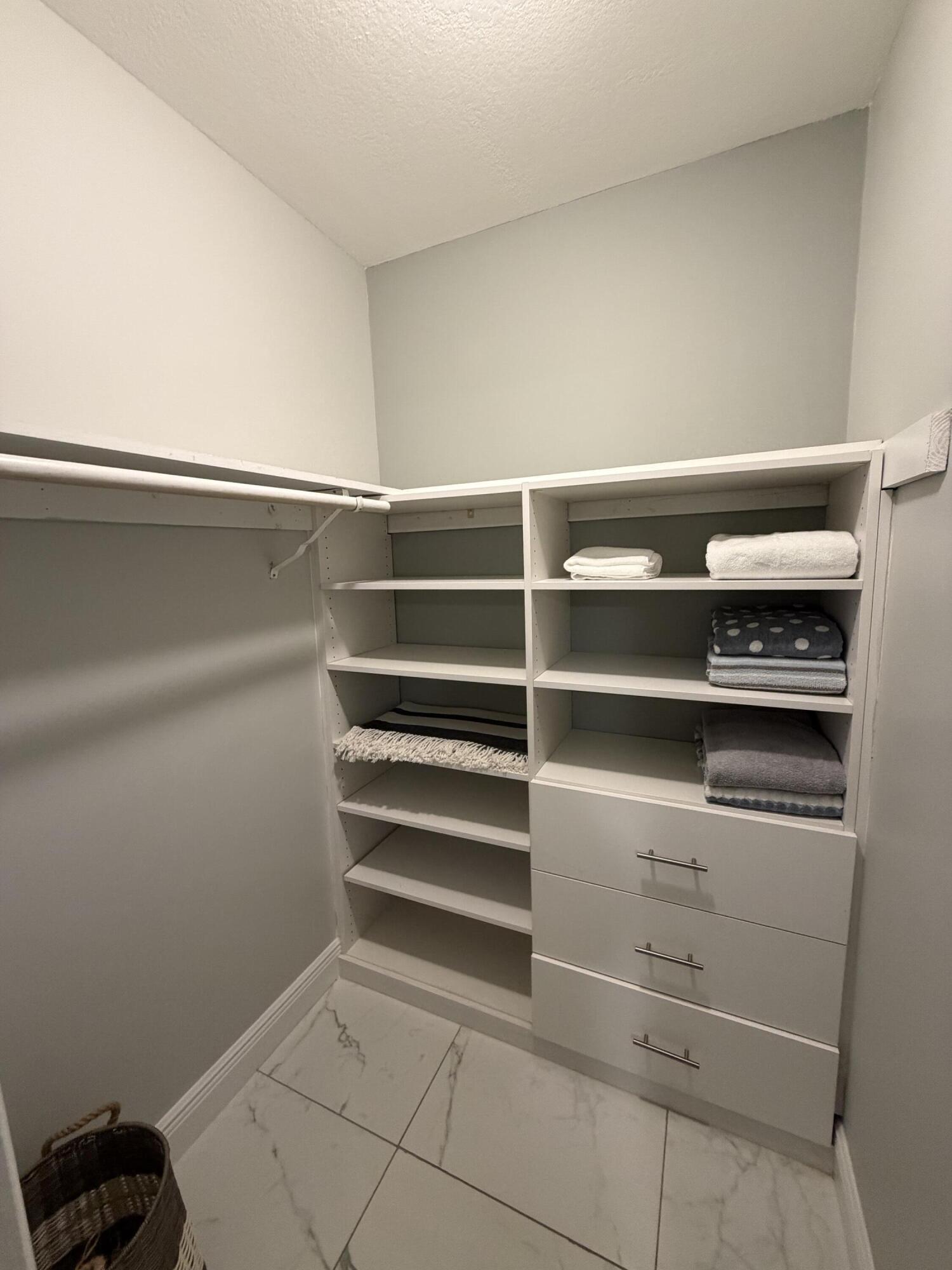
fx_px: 513
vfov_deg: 102.1
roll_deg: +1.3
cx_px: 476
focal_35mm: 14
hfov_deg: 85.7
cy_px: 635
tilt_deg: -8.7
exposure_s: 1/60
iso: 320
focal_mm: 2.22
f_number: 2.2
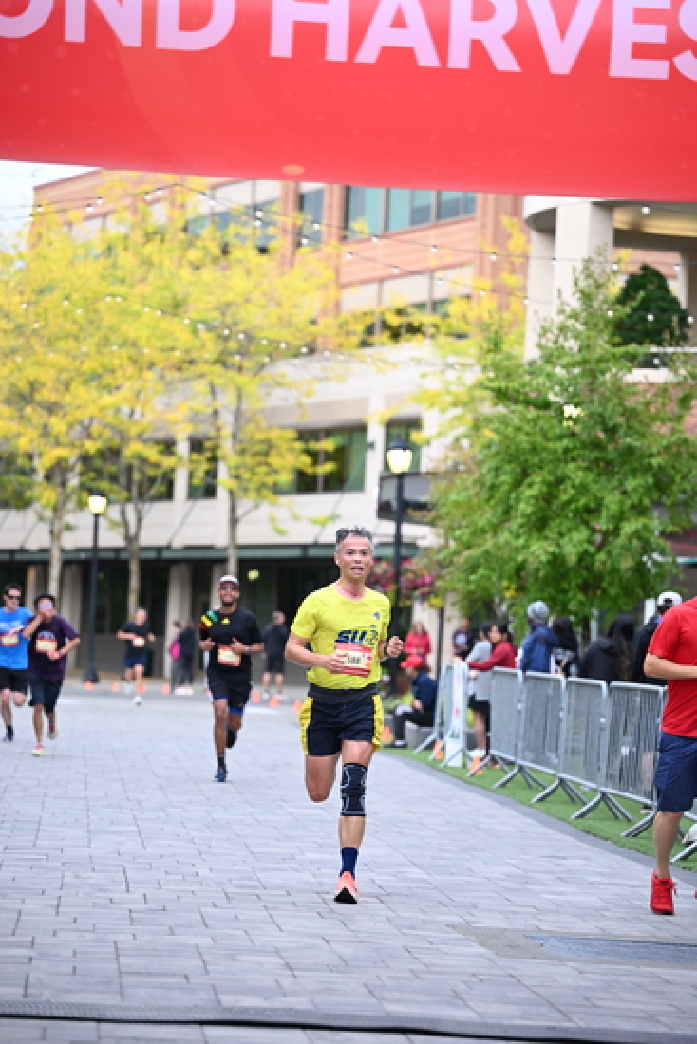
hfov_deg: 12.5
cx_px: 348
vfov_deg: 18.6
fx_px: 3192
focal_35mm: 110
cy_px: 522
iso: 1000
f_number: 2.8
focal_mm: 110
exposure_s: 1/1600
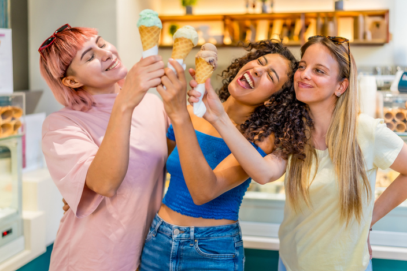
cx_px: 208
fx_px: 407
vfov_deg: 36.9
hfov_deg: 53.1
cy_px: 136
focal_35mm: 36
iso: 400
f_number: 1.4
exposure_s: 1/320
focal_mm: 35
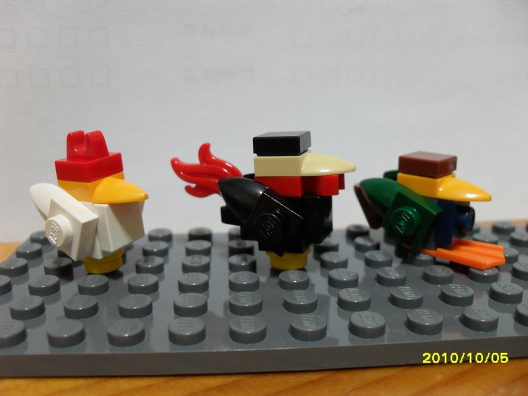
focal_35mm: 35
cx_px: 264
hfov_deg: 52.6
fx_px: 534
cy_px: 198
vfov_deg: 40.7
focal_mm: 6.2
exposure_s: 1/10
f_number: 2.8
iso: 200
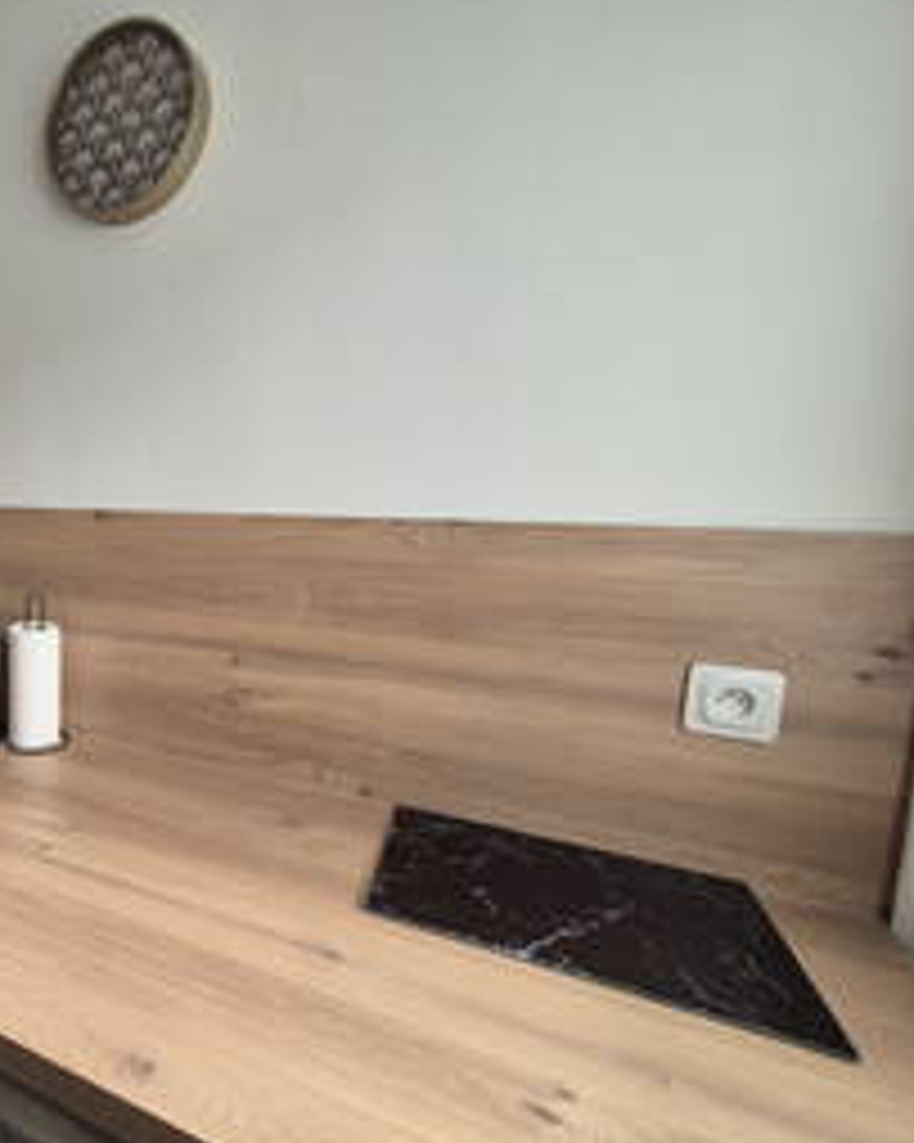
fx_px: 609
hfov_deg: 63.2
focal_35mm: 18
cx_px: 113
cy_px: 576
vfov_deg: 86.4
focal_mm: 2.2
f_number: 2.2
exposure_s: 1/100
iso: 64
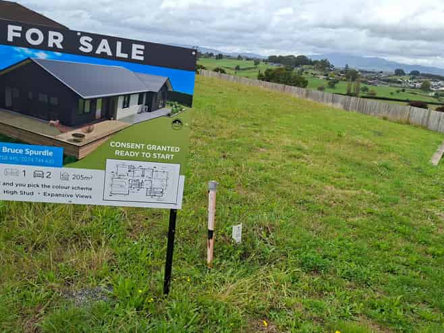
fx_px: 295
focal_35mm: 23
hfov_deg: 73.9
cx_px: 222
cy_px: 166
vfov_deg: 58.8
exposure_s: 1/1326
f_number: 1.8
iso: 50
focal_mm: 5.54
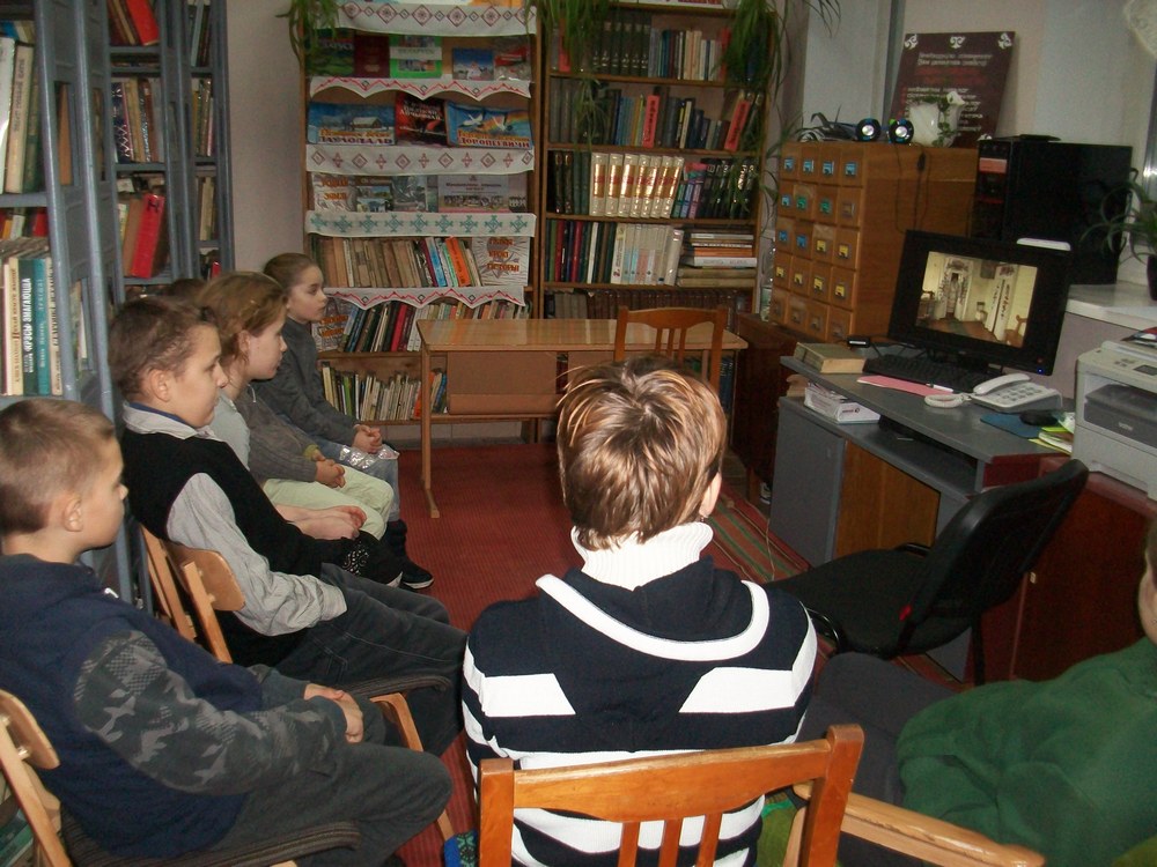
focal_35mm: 34
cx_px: 578
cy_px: 434
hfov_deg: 54.0
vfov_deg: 41.8
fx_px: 1136
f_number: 2.8
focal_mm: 5.7
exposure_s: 1/60
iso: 160
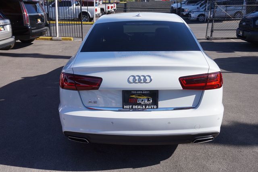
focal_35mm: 32
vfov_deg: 41.7
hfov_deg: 59.5
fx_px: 226
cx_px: 129
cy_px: 86
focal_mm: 21
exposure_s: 1/250
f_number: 8
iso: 100
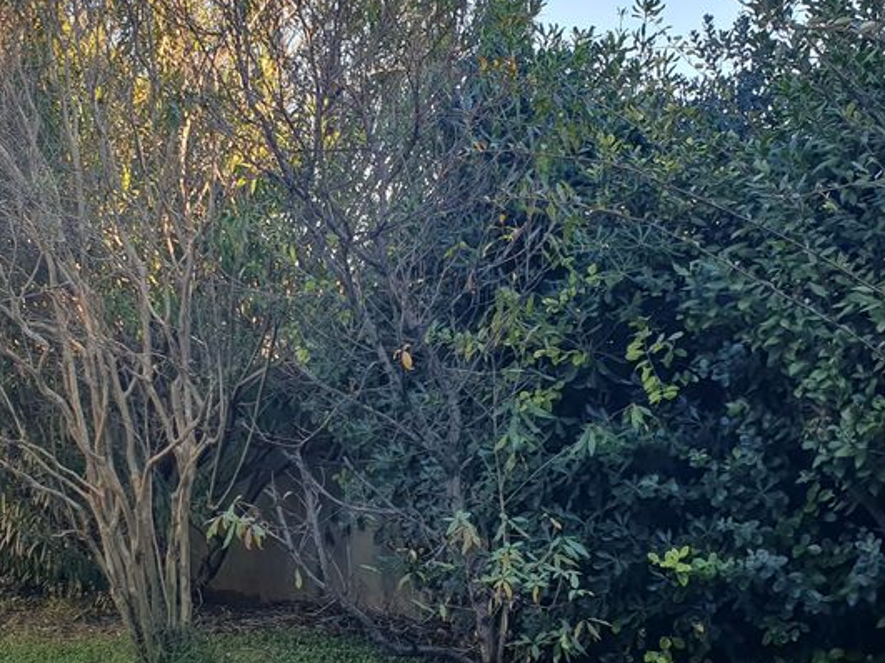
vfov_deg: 29.2
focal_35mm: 49
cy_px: 495
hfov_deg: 38.5
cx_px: 293
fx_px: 1252
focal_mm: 4.32
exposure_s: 1/163
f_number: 2.4
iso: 50
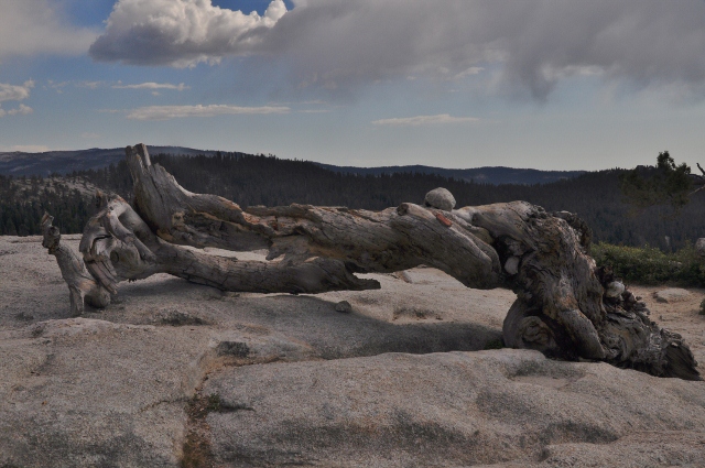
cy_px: 234
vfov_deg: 30.8
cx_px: 352
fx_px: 851
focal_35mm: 44
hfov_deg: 45.0
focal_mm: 29
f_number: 22
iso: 200
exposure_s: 1/125
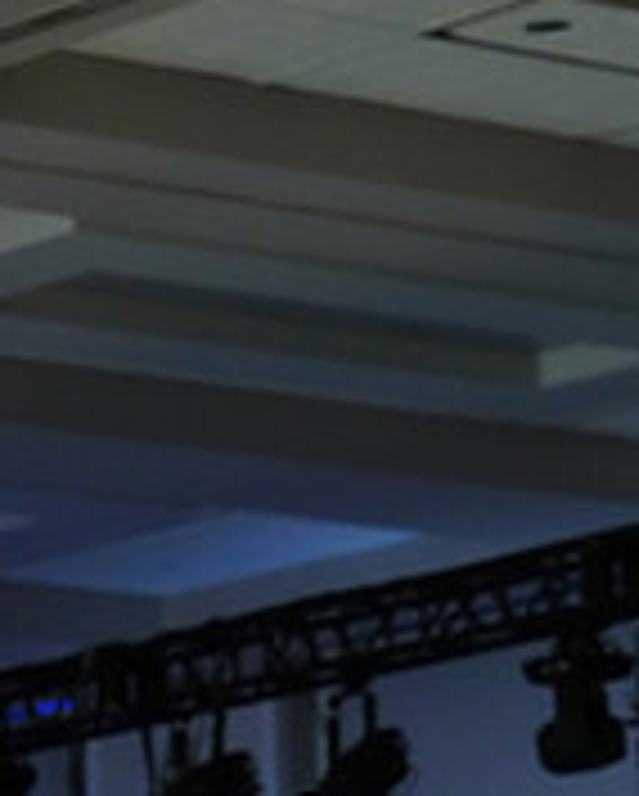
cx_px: 785
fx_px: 7623
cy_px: 1165
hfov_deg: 4.8
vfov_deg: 5.9
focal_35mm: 323
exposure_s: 1/400
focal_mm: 105
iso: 4000
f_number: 4
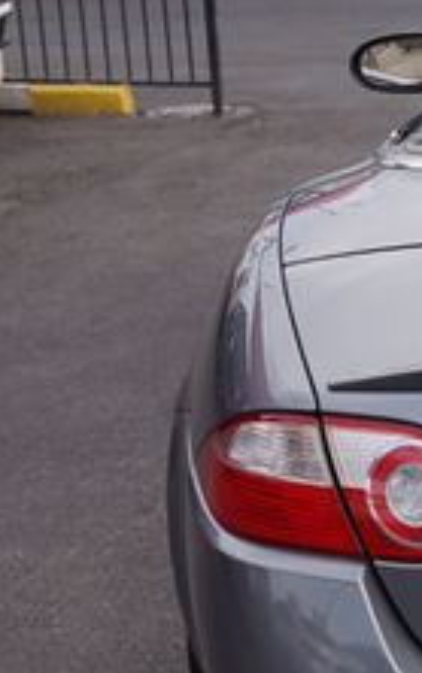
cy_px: 473
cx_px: 726
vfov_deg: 20.4
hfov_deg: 12.0
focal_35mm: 101
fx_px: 1865
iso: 100
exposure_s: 1/200
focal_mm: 23
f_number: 6.3
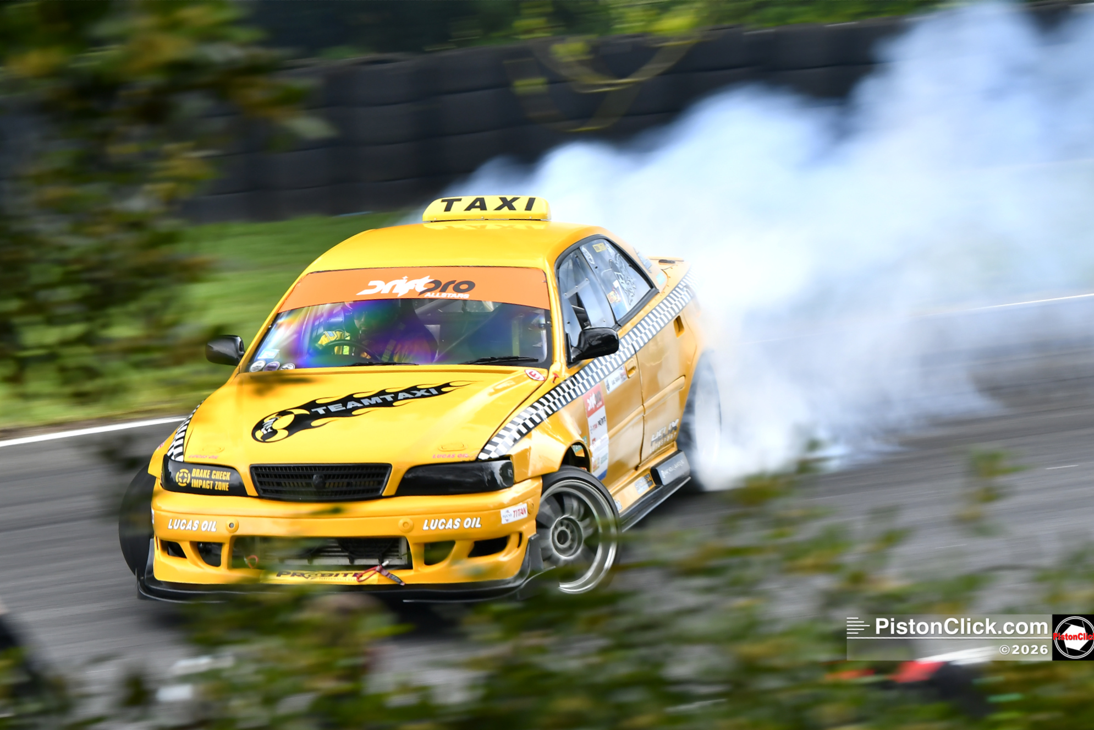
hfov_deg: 10.9
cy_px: 366
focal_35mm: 189
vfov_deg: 7.3
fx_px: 5728
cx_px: 548
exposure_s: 1/125
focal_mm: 125
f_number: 5.6
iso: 450
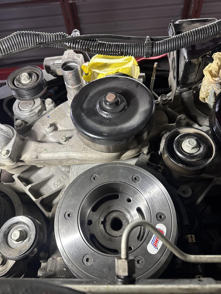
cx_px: 110
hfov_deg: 56.8
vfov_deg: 71.6
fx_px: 204
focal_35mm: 24
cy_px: 147
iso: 250
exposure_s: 1/60
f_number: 1.78
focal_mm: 6.76
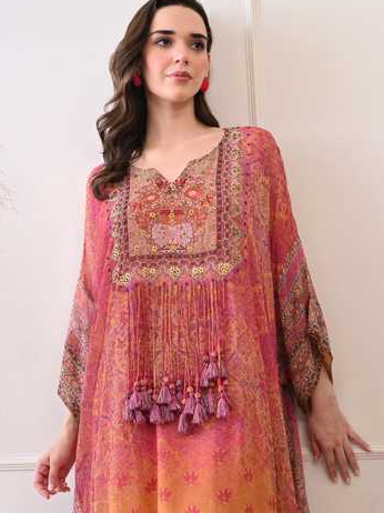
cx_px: 192
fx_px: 873
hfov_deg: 24.8
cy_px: 263
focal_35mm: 59
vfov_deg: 32.7
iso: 320
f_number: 8
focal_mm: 54
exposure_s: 1/160
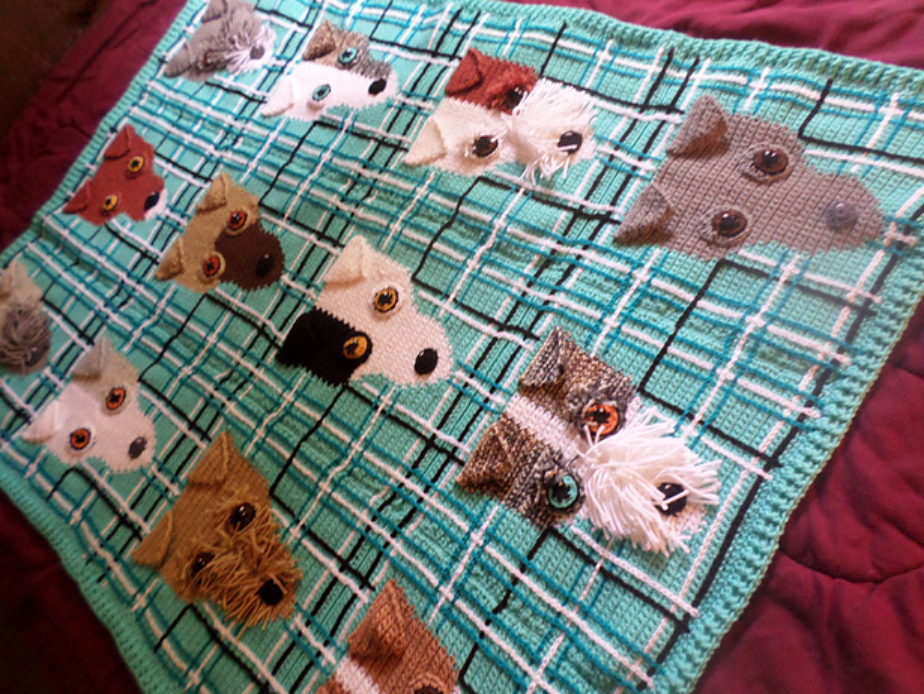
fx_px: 694
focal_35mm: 26
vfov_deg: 53.1
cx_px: 467
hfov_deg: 67.3
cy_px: 335
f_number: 2.5
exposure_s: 1/30
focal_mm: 4.5
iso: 240
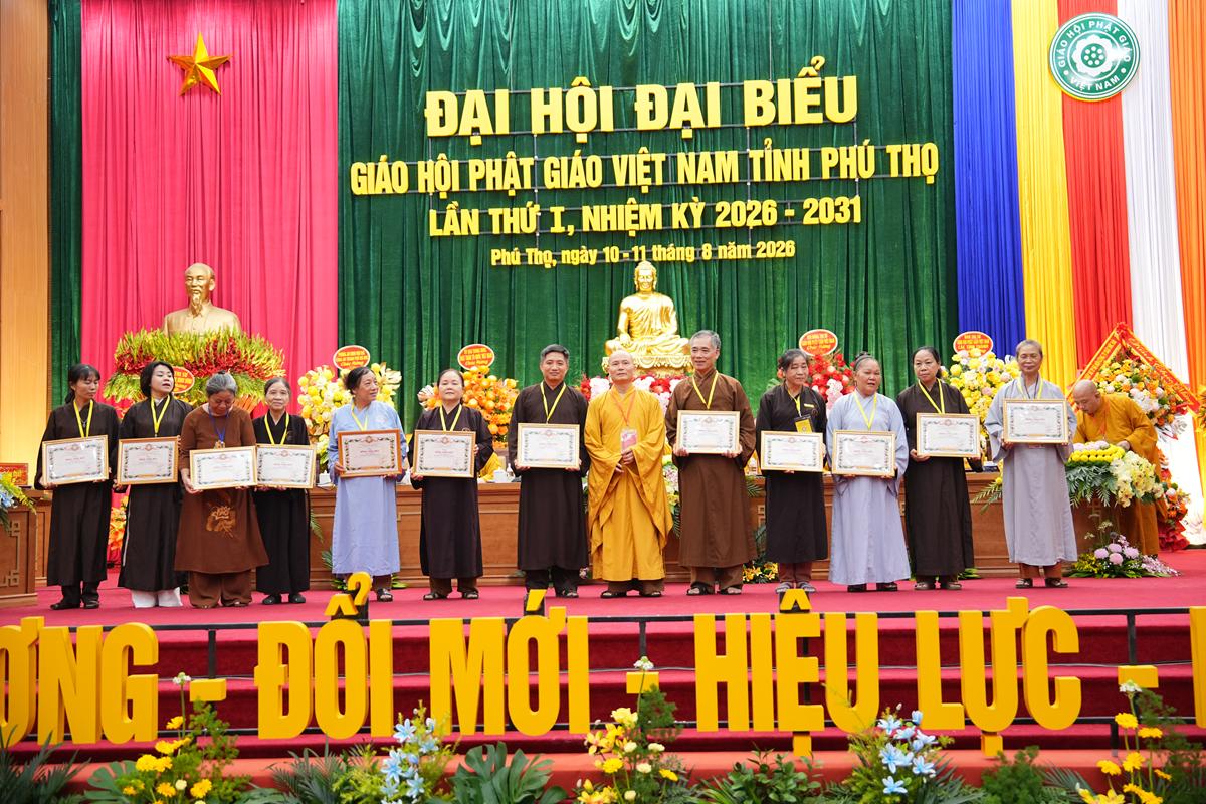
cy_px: 402
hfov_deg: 46.4
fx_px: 1407
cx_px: 603
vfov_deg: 31.9
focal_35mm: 42
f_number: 2.8
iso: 1250
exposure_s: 1/100
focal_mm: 42
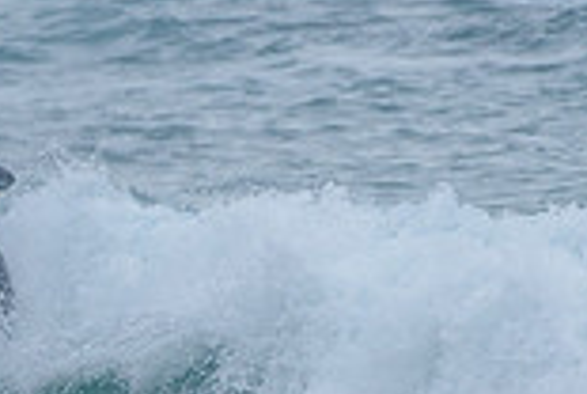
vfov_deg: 0.6
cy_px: 342
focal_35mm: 2289
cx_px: -137
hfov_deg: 0.9
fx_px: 37395
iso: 500
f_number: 5.6
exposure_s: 1/1250
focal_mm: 500
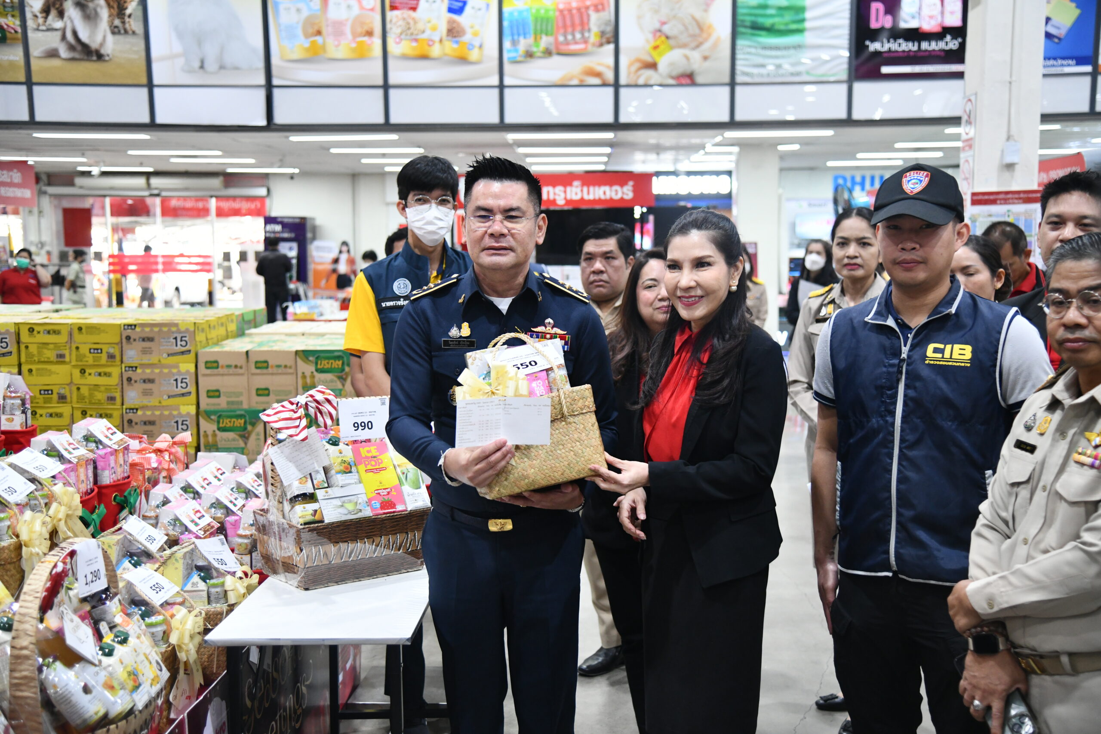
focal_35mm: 46
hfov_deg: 42.7
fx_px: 1407
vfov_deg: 29.2
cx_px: 550
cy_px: 367
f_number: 4
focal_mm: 46
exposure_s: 1/200
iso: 2500
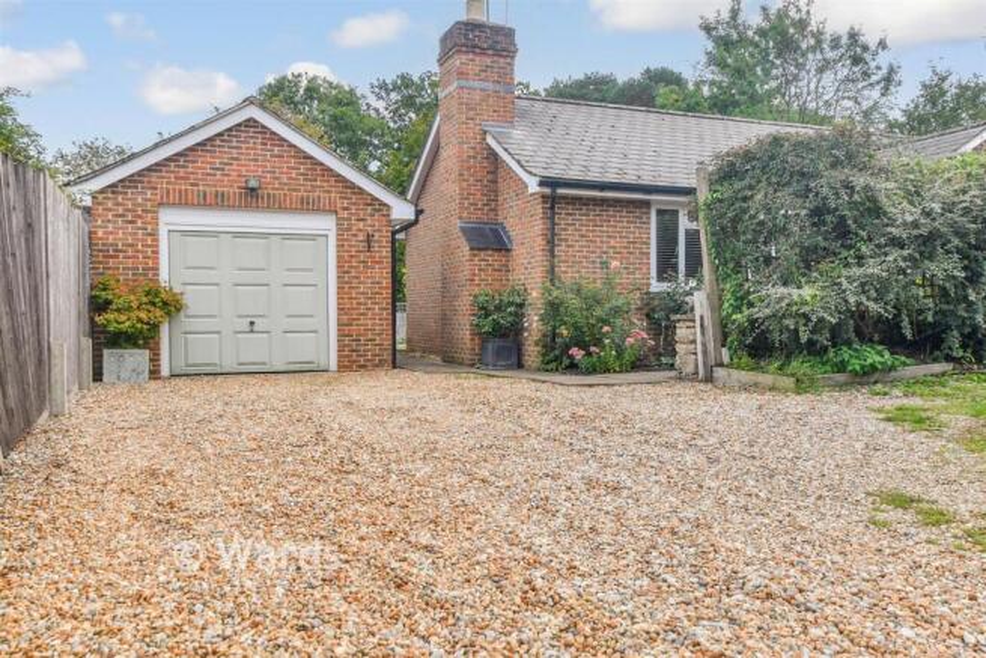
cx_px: 493
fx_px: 822
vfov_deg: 43.6
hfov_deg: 61.9
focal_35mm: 30
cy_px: 329
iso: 160
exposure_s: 1/200
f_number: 8
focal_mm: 20
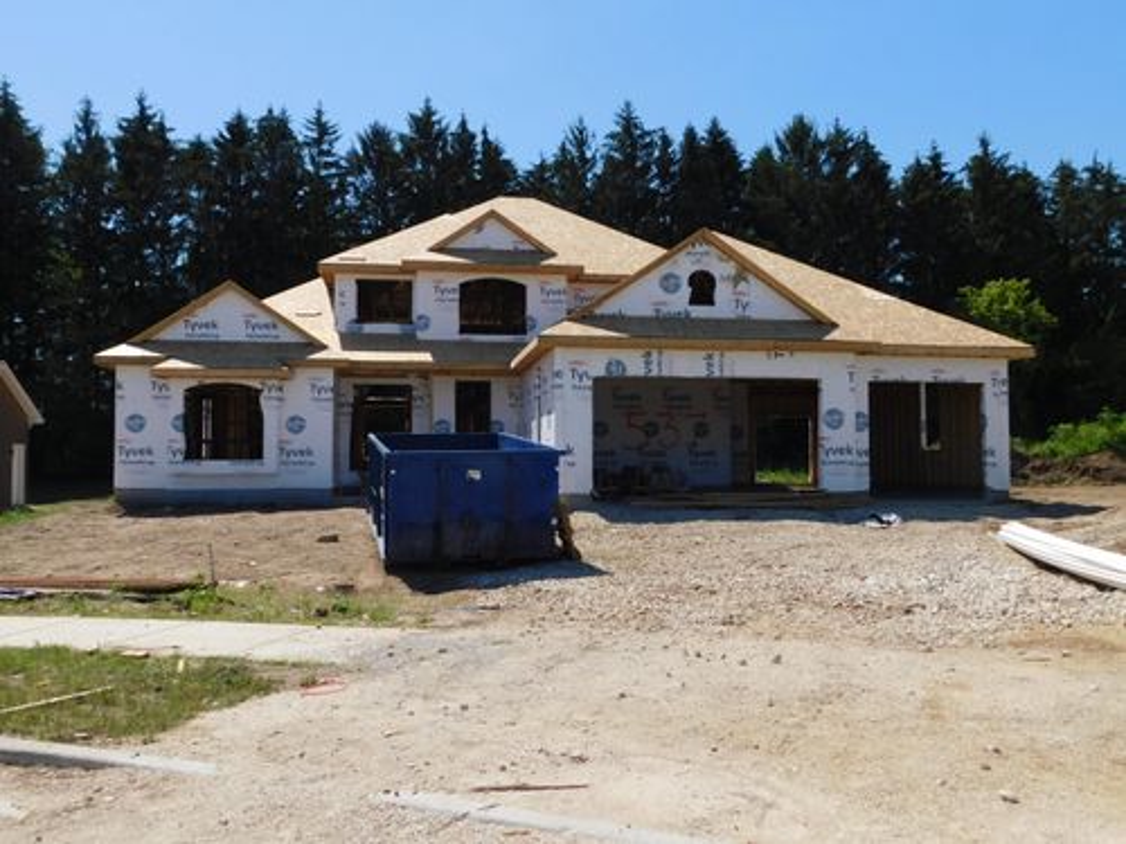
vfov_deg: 46.8
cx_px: 563
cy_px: 422
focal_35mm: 30
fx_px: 976
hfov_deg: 60.0
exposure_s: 1/500
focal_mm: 5.3
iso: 125
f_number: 6.4
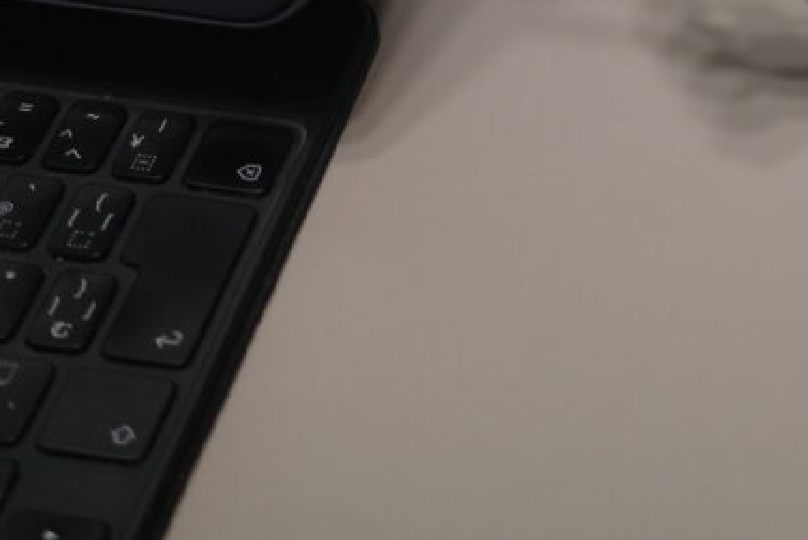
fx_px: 2134
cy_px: -89
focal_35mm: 95
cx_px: 819
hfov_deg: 20.7
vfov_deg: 14.0
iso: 800
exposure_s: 1/60
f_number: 2.8
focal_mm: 26
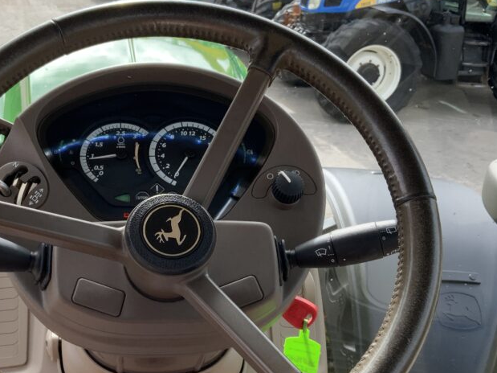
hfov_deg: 39.3
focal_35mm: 48
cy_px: 235
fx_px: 689
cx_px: 173
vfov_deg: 30.1
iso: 16
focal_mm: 3
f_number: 1.8
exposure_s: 1/305
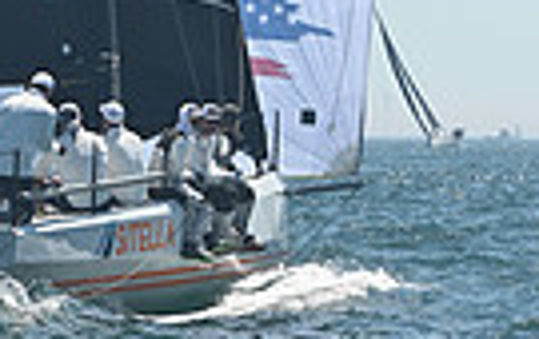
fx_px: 5535
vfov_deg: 3.4
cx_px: -10
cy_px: -702
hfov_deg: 5.6
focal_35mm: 376
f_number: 7.1
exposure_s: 1/1000
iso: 320
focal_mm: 86
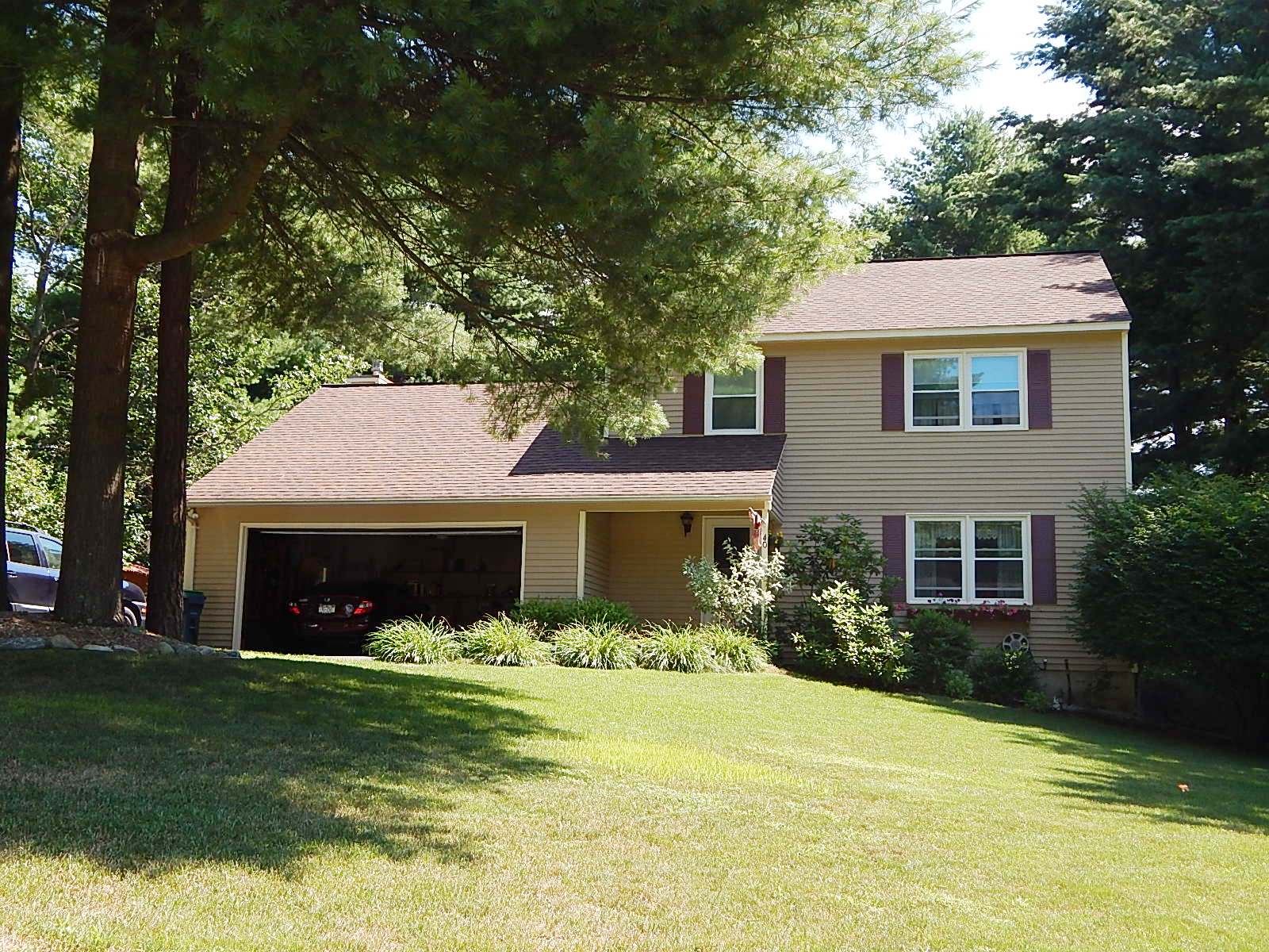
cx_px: 634
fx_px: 1393
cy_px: 476
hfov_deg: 49.0
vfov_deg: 37.7
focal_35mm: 38
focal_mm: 6.8
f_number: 3.4
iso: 125
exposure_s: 1/400
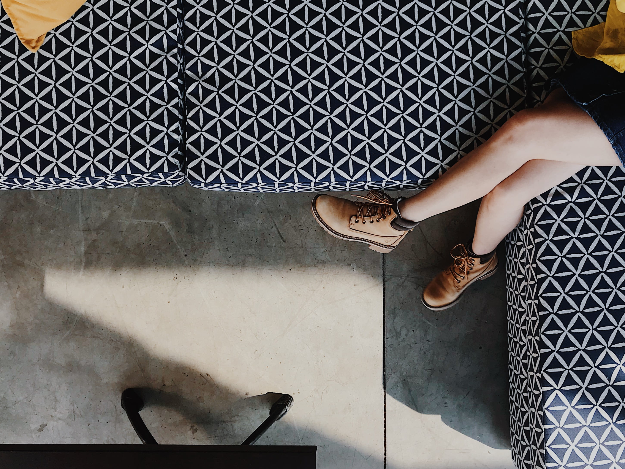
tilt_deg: -88.3
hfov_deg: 47.7
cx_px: 362
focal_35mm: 39
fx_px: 704
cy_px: 196
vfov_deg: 36.7
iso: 20
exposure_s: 1/103
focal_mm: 3.99
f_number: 1.8
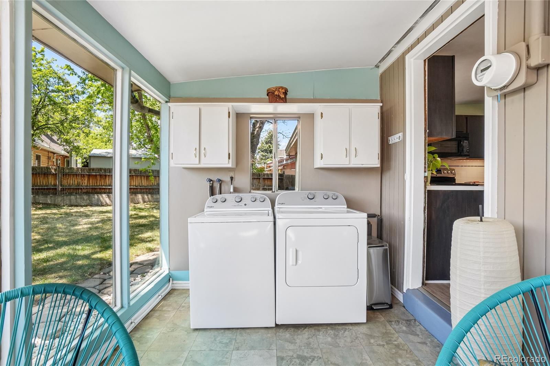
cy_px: 183
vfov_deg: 72.0
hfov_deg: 95.0
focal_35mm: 16
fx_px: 252
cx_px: 275
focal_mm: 11
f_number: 8
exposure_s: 1/100
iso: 400
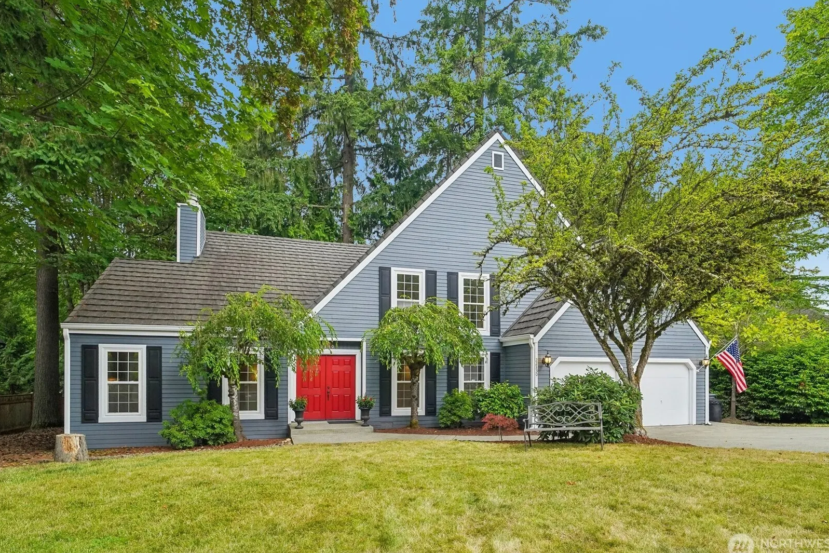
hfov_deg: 93.3
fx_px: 391
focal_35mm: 17
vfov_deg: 70.4
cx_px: 414
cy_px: 273
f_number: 8
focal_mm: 16
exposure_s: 1/250
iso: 1600
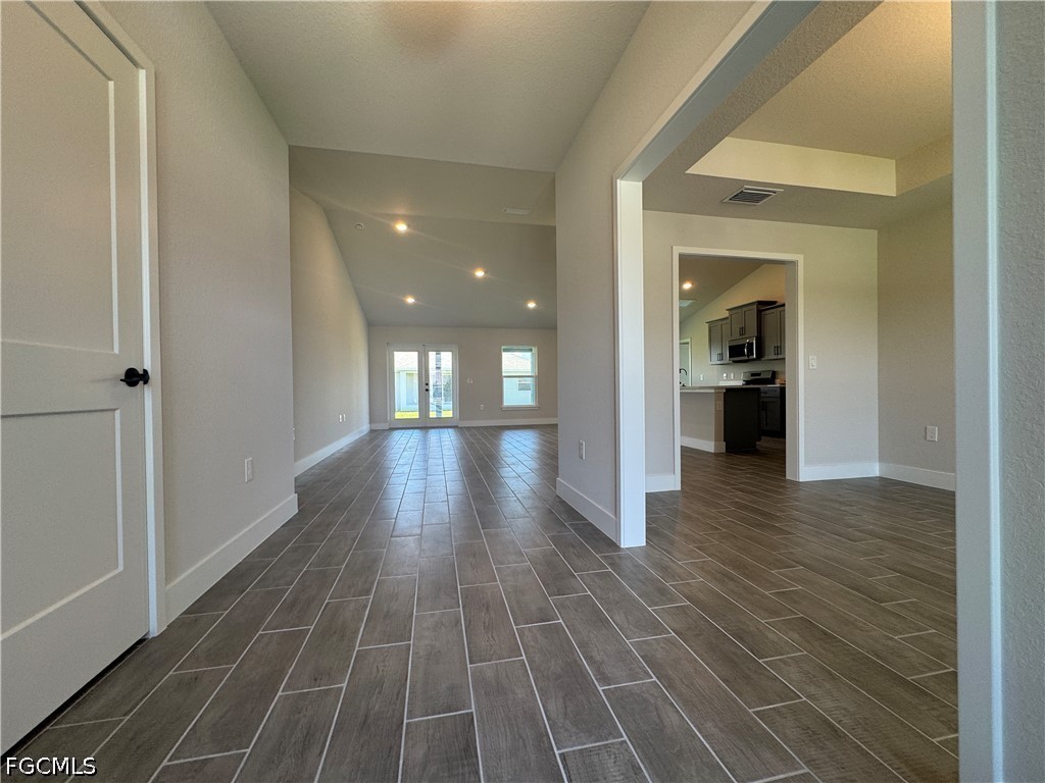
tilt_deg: -0.4
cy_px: 392
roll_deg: +1.2
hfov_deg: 102.1
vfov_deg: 85.7
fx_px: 423
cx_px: 522
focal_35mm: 14
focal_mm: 2.22
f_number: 2.2
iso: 80
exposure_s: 1/120
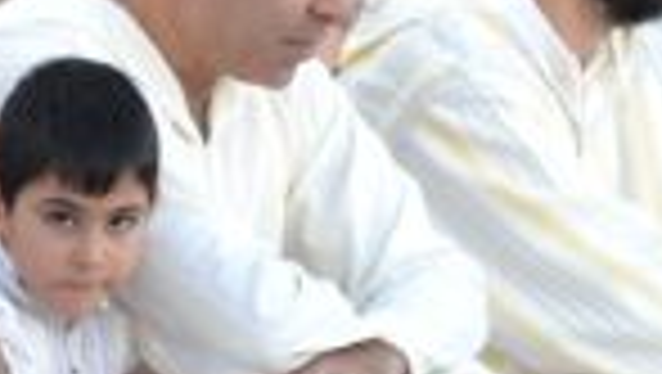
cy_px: 216
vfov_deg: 0.9
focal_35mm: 1366
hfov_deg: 1.6
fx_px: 24000
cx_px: 685
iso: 400
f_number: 5.6
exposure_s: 1/250
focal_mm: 200
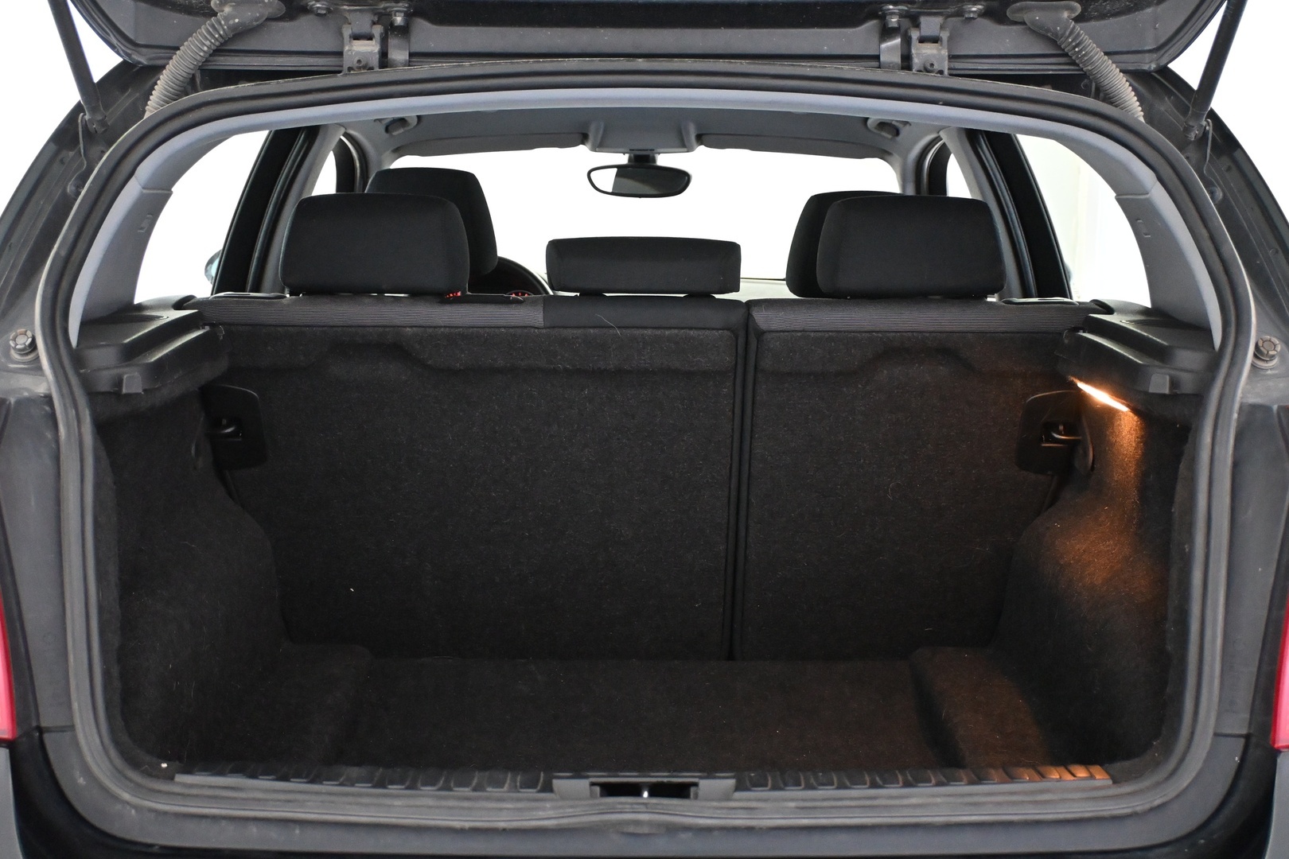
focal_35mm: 42
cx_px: 644
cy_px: 430
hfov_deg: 46.4
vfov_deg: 31.9
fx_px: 1504
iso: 5600
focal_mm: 28
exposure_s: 1/60
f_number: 4.5
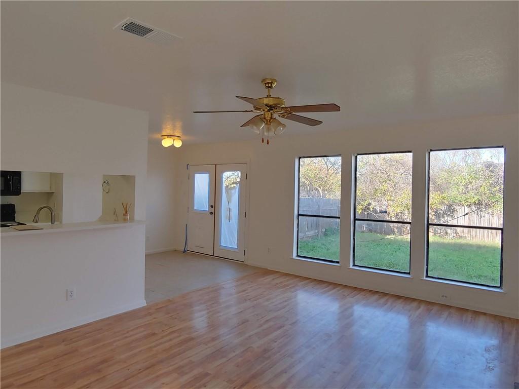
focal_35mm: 20
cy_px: 194
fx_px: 300
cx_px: 260
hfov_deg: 81.7
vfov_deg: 66.0
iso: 50
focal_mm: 2.18
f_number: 1.9
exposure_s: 1/120
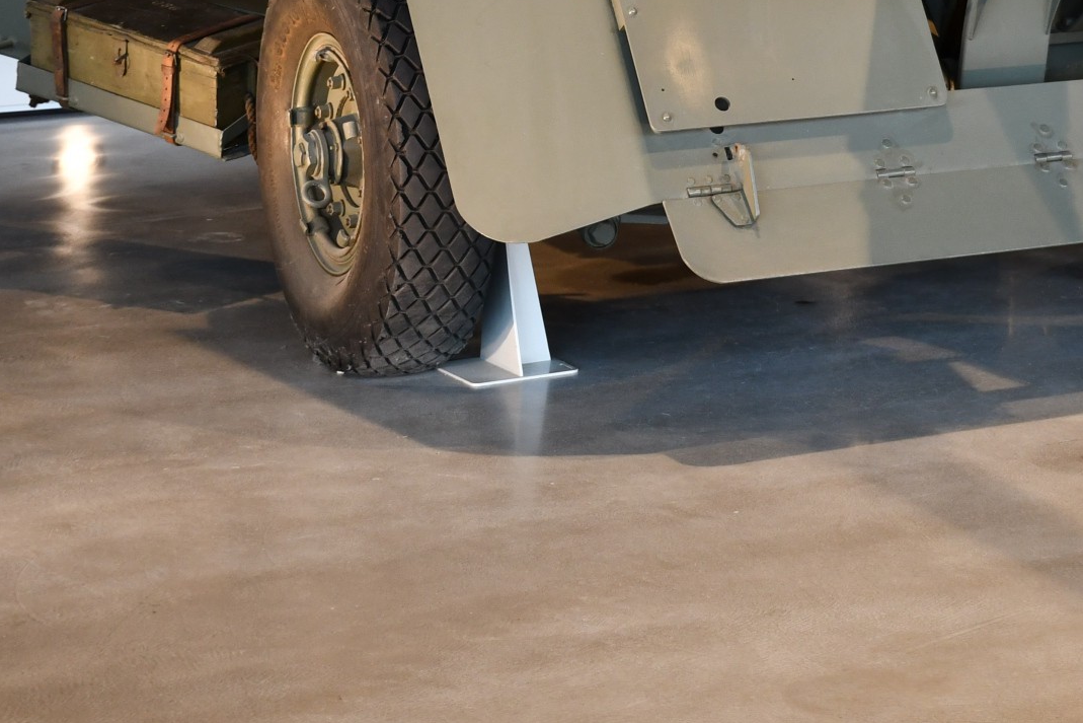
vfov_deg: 10.6
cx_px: 1084
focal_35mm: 128
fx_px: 3851
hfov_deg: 15.7
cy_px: 19
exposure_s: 1/30
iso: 500
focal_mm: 38
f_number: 3.3
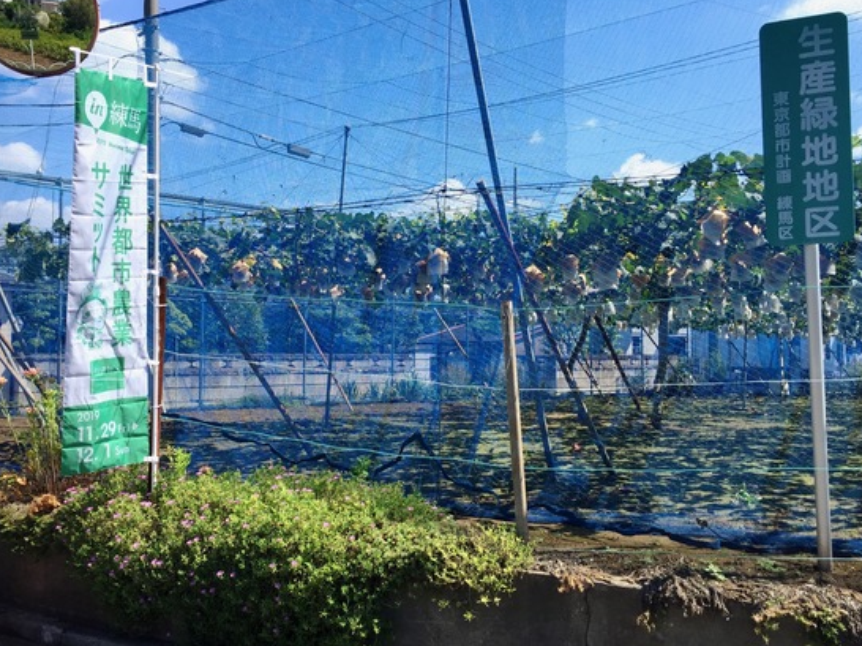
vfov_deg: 41.8
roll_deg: -1.4
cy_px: 317
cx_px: 393
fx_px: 846
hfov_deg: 53.9
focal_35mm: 34
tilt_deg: +2.7
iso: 32
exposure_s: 1/1236
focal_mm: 4.15
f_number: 2.2
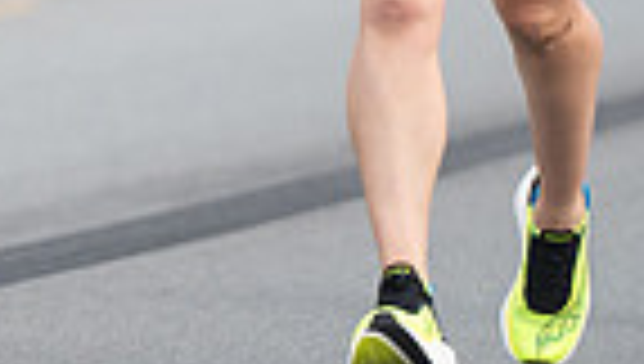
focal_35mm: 1130
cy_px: -353
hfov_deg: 1.9
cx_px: -423
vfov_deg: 1.1
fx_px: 19329
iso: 500
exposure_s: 1/800
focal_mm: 200
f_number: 4.5
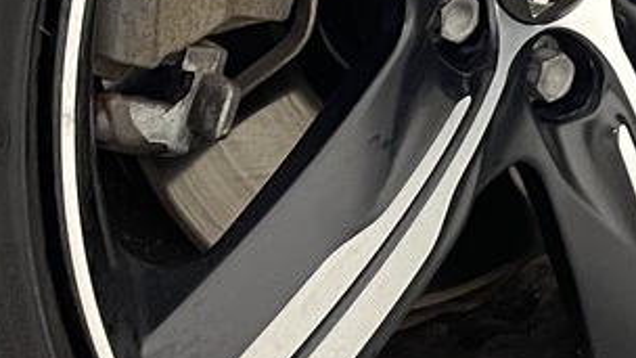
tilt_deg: -9.3
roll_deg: -1.7
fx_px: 2260
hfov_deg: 16.0
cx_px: 408
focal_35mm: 134
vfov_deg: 8.8
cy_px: -241
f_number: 1.6
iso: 500
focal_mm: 4.2
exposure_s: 1/33
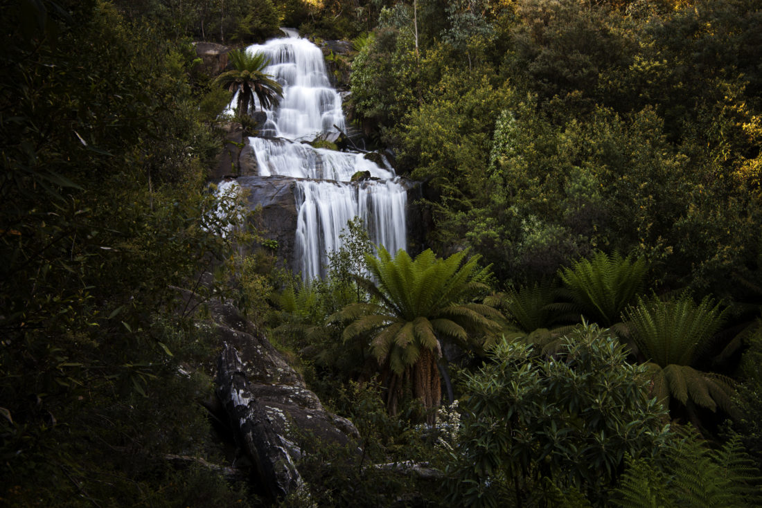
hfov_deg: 53.1
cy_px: 254
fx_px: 762
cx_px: 381
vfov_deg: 36.9
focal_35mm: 36
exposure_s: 1/4
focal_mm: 36
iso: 31
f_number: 11
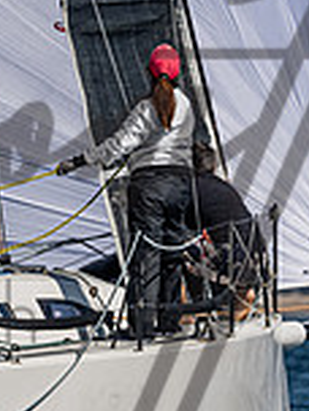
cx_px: -34
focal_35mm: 1002
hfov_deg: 1.5
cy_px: 84
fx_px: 11926
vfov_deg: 2.0
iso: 400
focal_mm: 240
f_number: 5
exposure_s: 1/6400
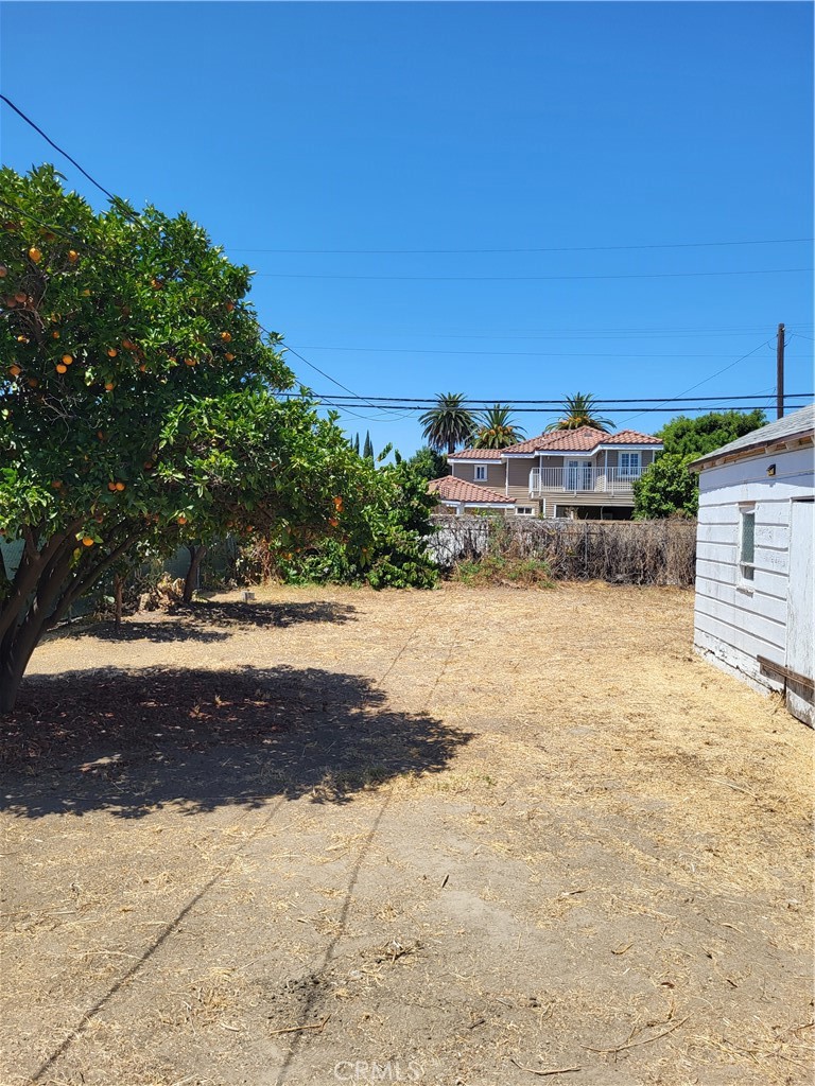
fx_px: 816
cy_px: 543
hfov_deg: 53.1
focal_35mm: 26
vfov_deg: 67.3
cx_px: 408
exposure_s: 1/2077
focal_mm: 5.4
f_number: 1.8
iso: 40
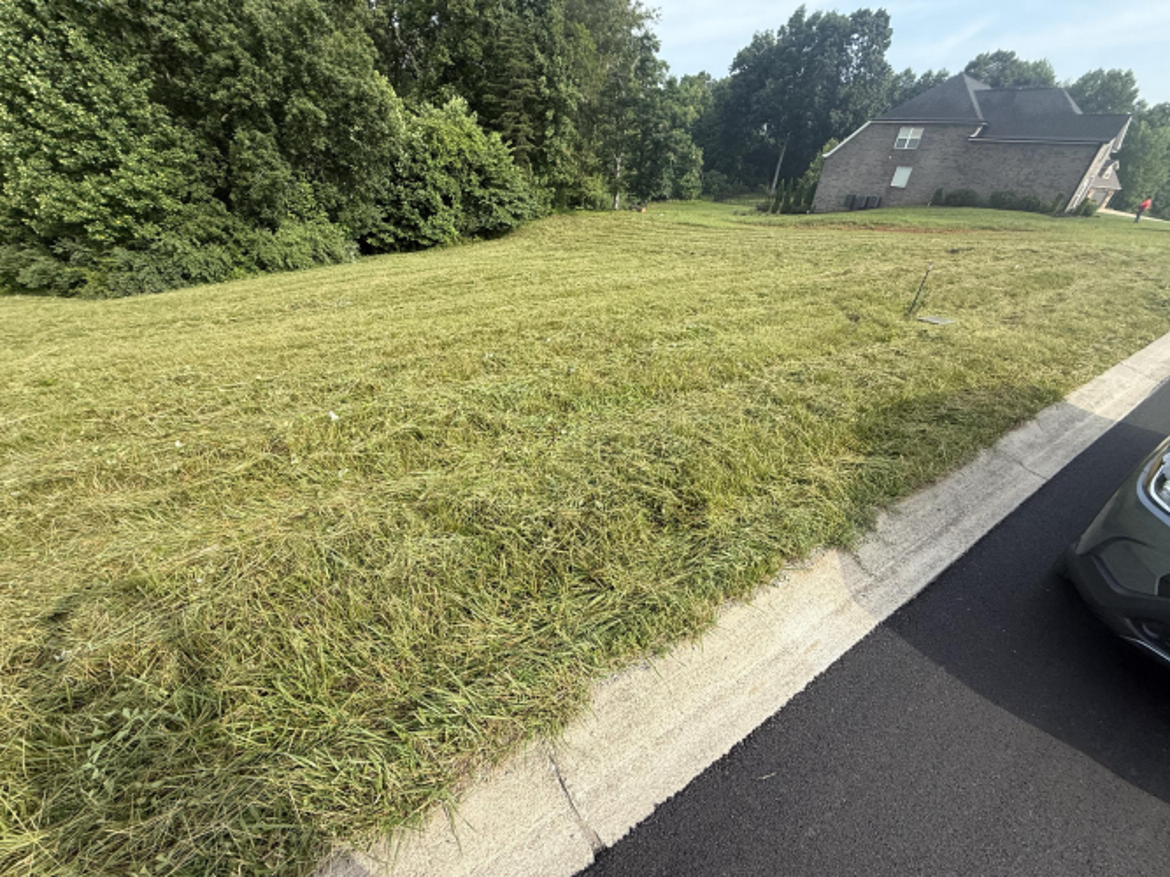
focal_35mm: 14
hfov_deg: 102.1
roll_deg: -3.1
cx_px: 585
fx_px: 473
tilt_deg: -32.4
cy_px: 438
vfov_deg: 85.7
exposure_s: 1/799
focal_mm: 2.22
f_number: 2.2
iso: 50
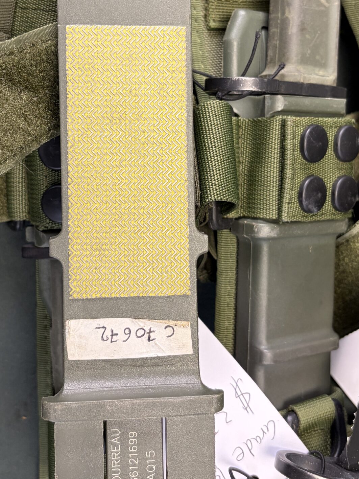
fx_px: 650
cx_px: 157
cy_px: 178
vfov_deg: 40.1
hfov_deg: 30.8
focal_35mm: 47
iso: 125
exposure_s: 1/60
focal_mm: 5.96
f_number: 1.6
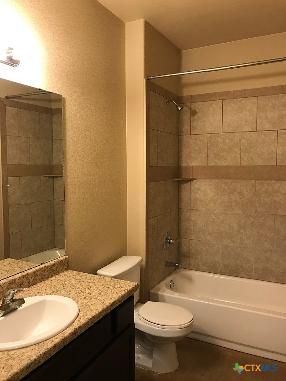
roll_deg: +0.2
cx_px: 143
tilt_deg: -3.9
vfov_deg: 63.4
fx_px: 308
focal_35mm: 28
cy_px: 190
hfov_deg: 49.8
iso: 40
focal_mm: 3.99
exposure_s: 1/20
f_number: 1.8
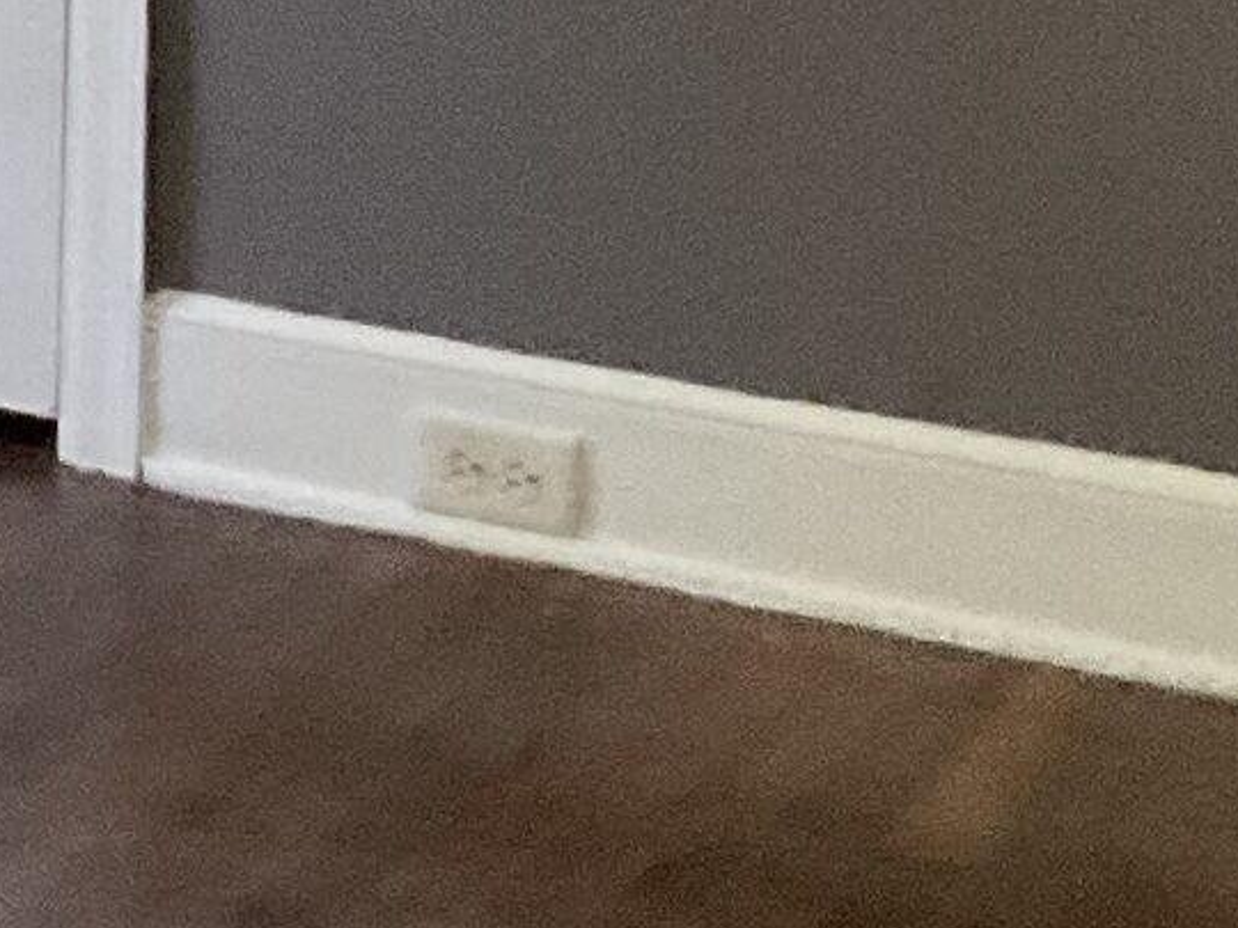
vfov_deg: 8.7
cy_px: -667
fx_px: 5901
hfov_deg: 10.6
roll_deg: -0.7
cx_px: -1518
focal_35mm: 165
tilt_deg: -3.3
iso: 200
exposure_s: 1/60
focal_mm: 3
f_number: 1.8
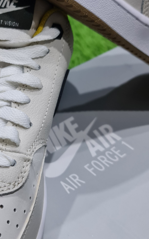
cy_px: 108
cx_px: -9
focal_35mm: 54
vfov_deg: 37.5
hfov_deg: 22.8
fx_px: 351
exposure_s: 1/60
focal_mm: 7
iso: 250
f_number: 1.8
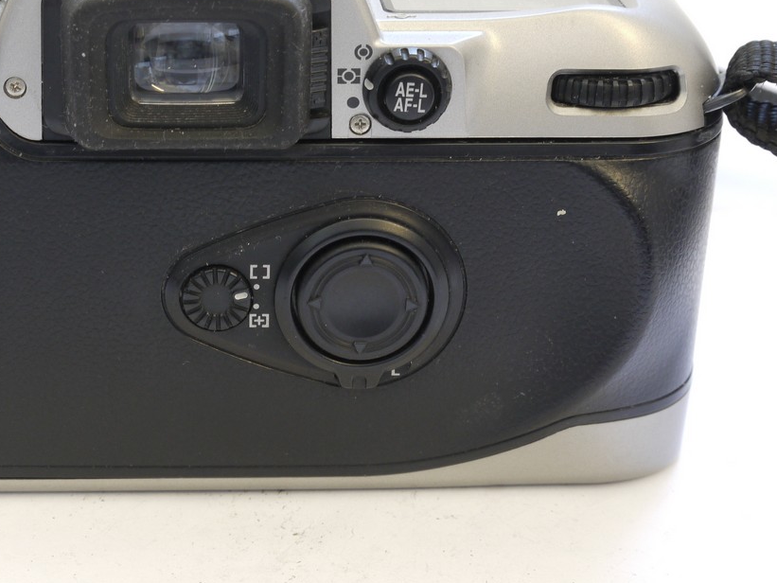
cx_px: 221
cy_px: 186
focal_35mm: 76
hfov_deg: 25.4
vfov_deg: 19.3
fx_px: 1706
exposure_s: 1/5
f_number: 10
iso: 400
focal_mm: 26
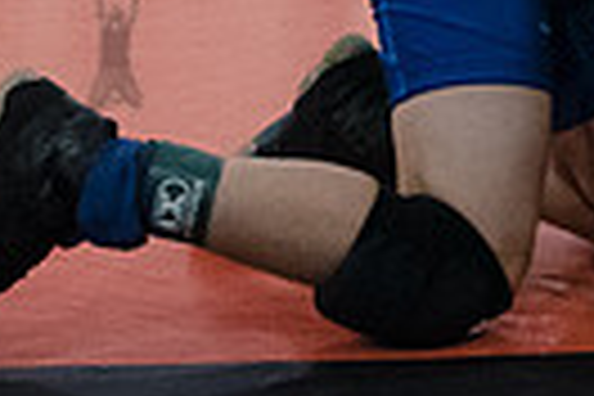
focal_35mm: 142
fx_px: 2343
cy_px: -78
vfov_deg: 9.5
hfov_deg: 13.8
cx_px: 830
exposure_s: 1/320
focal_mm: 24
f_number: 3.2
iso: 8000
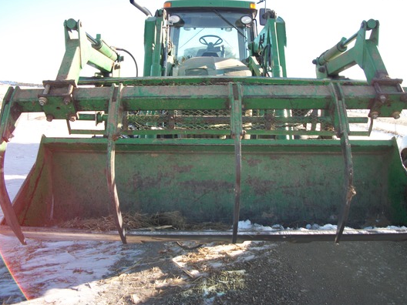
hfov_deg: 55.4
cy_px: 152
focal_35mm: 33
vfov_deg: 42.9
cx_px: 203
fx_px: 388
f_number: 8.8
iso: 80
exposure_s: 1/50
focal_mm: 5.7
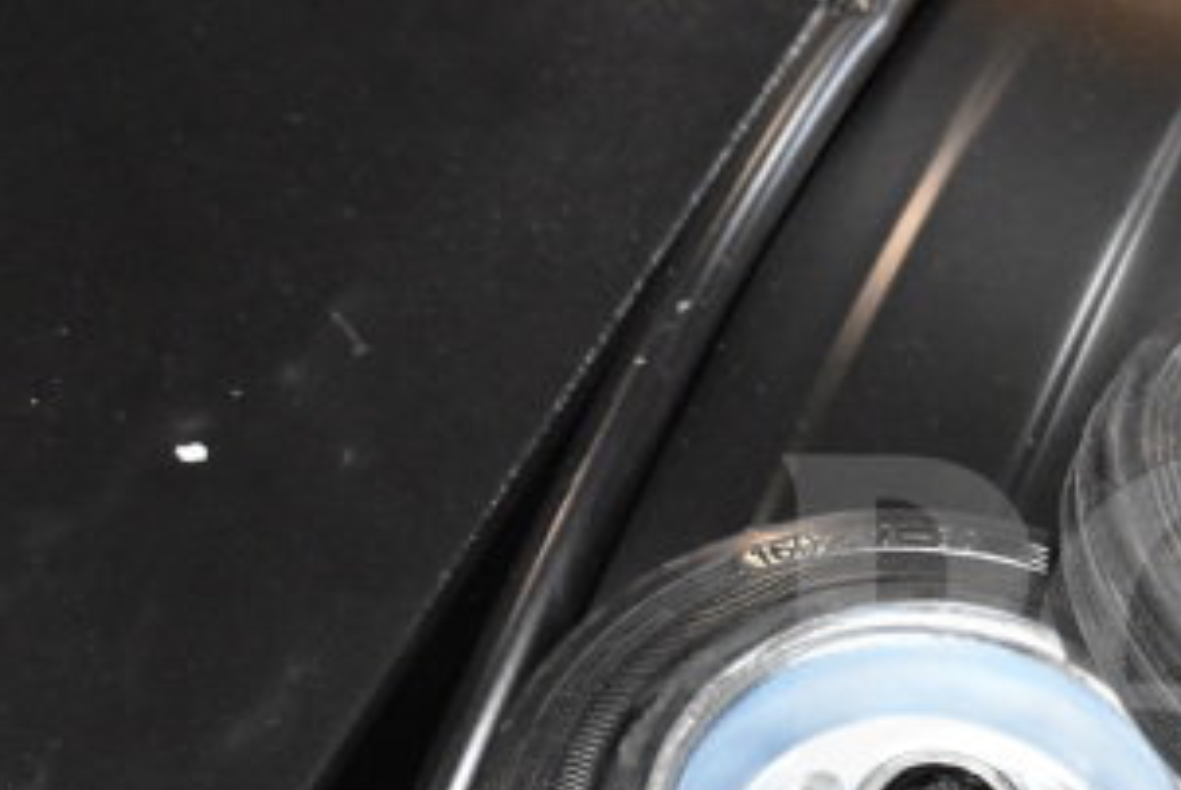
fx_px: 3481
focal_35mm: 106
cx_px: 1130
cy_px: 765
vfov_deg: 12.8
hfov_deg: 18.8
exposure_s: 1/200
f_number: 7.1
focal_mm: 35
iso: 6400
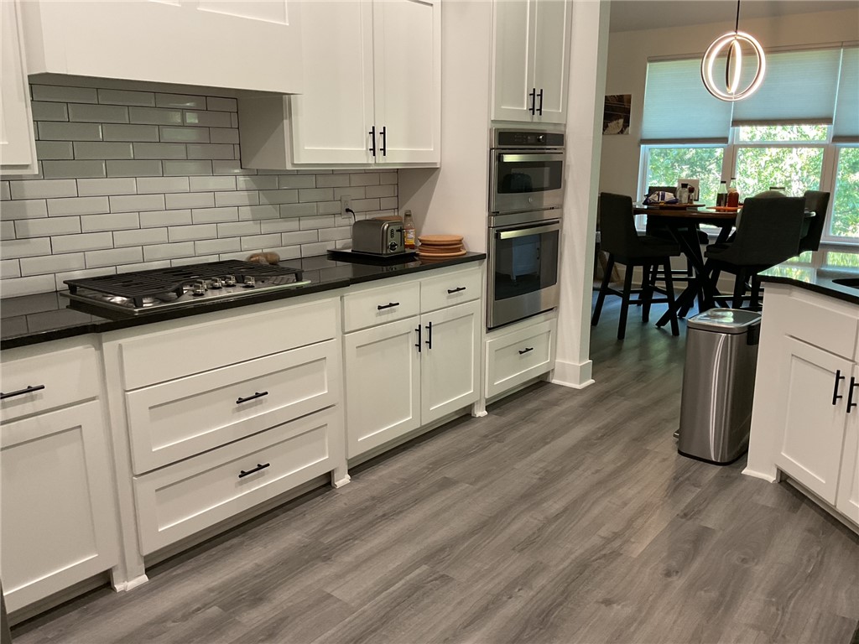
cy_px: 322
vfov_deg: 48.2
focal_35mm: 29
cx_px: 430
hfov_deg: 61.7
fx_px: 720
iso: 100
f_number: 1.8
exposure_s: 1/60
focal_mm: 3
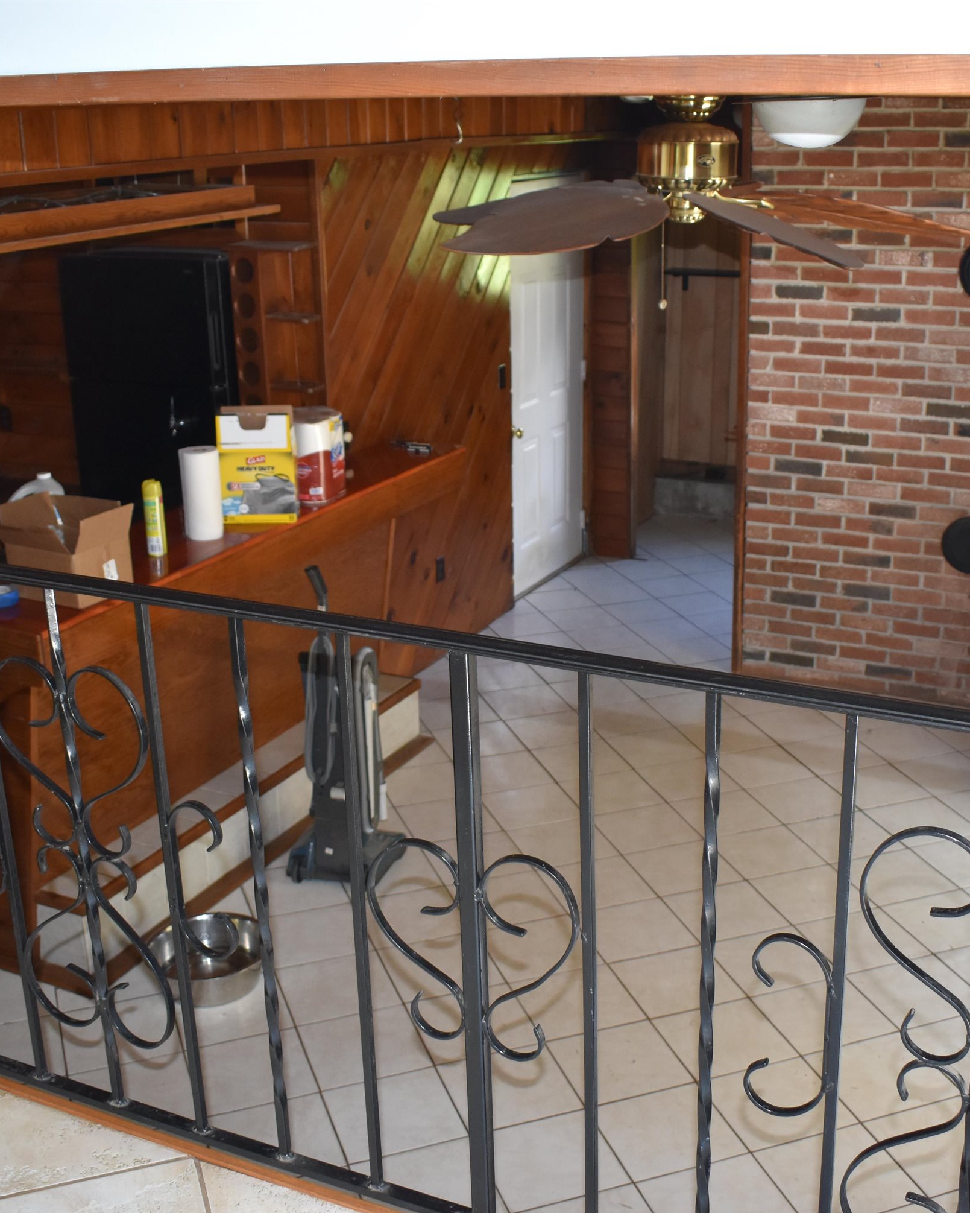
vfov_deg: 42.9
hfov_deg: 34.9
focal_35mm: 43
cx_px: 544
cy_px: 616
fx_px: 1543
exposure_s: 1/60
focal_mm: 20
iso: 800
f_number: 4
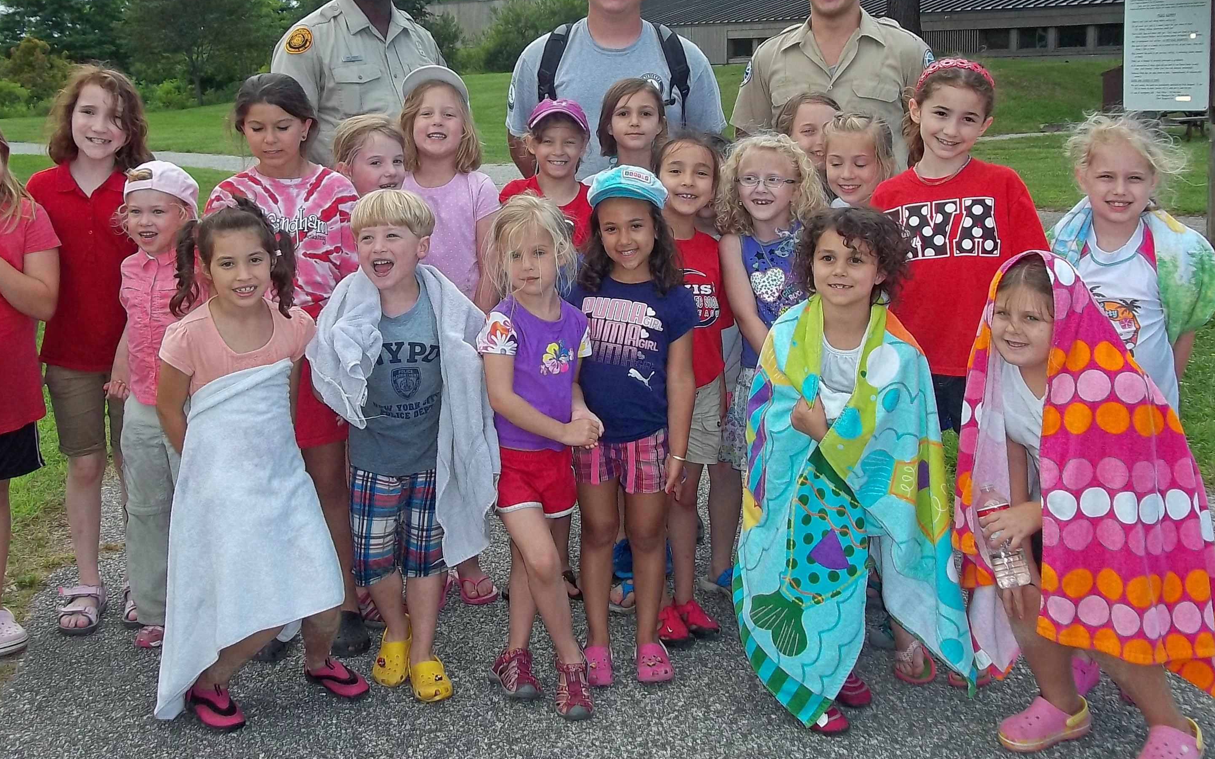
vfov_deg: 27.3
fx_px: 1556
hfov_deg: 42.6
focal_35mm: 47
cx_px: 529
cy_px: 255
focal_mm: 5.7
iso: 100
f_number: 2.9
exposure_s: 1/800
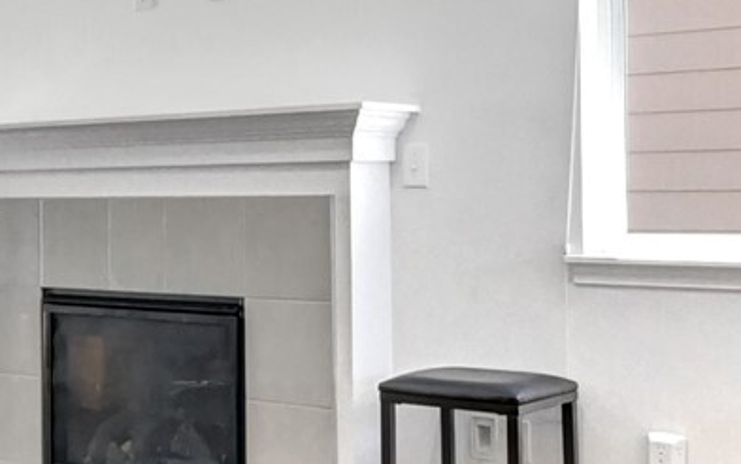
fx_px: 1333
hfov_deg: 27.9
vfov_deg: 19.7
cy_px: 284
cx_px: -101
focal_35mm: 66
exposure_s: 1/6
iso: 3200
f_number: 11
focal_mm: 10
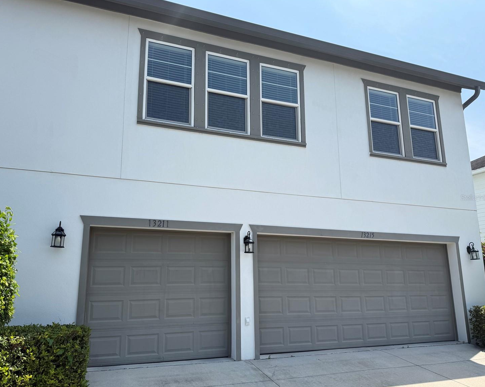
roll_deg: +0.2
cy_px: 197
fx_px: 373
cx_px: 223
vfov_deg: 54.9
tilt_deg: +11.3
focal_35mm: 26
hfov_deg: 65.9
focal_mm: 6.76
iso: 80
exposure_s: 1/3953
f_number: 1.78
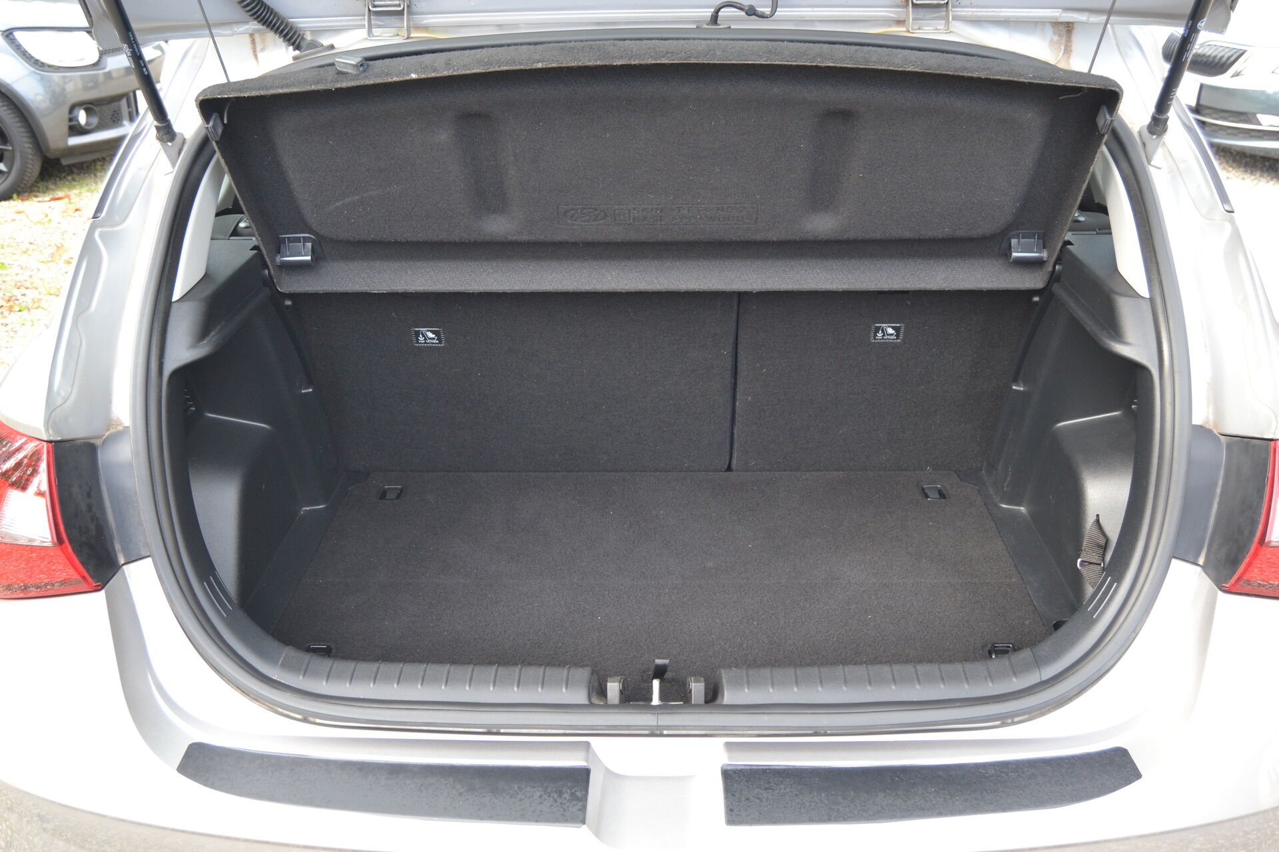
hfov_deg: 57.2
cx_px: 640
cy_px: 426
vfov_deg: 40.0
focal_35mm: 33
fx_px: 1172
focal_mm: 22
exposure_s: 1/125
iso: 400
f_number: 5.6
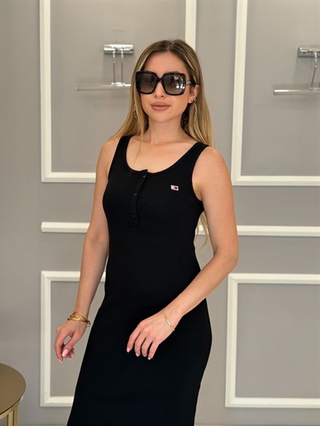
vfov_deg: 39.7
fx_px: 592
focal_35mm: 48
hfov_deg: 30.3
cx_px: 160
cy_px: 213
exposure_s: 1/121
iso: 80
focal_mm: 6.76
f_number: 1.78
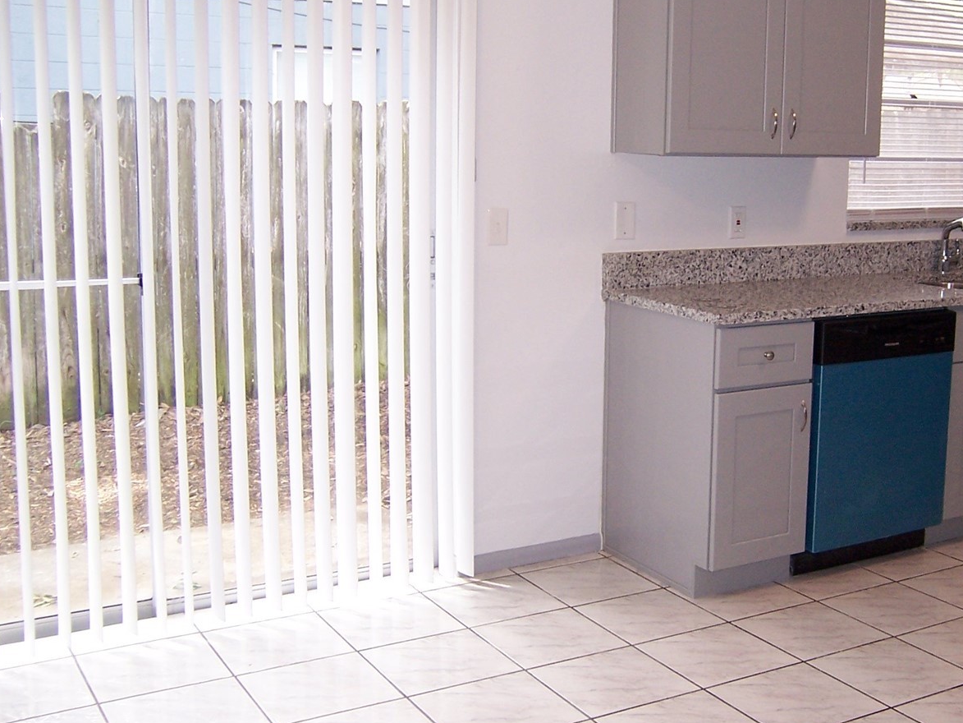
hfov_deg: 41.7
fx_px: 1252
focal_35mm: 45
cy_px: 333
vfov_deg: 32.2
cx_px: 622
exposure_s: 1/90
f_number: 2.8
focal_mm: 5.5
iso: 140
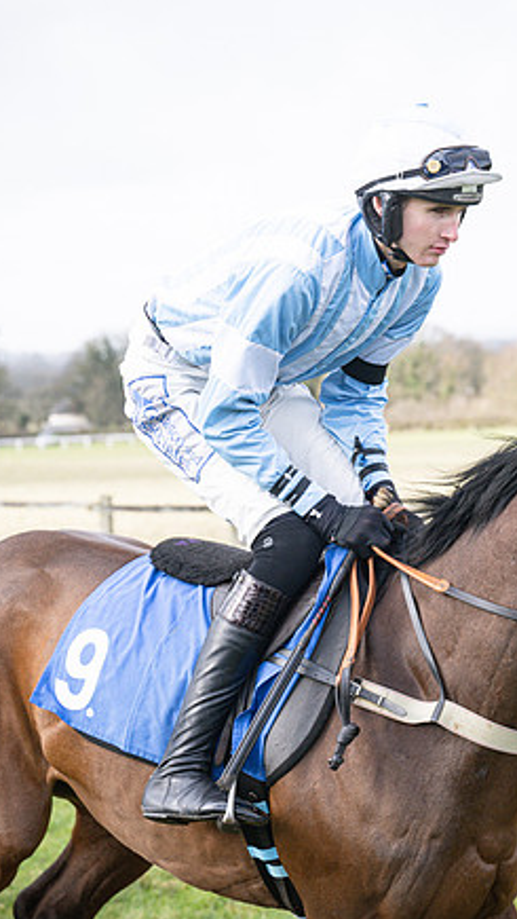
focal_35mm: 121
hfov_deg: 10.0
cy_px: 439
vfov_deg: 17.7
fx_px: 2946
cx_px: 442
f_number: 5
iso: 400
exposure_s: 1/1000
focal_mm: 70
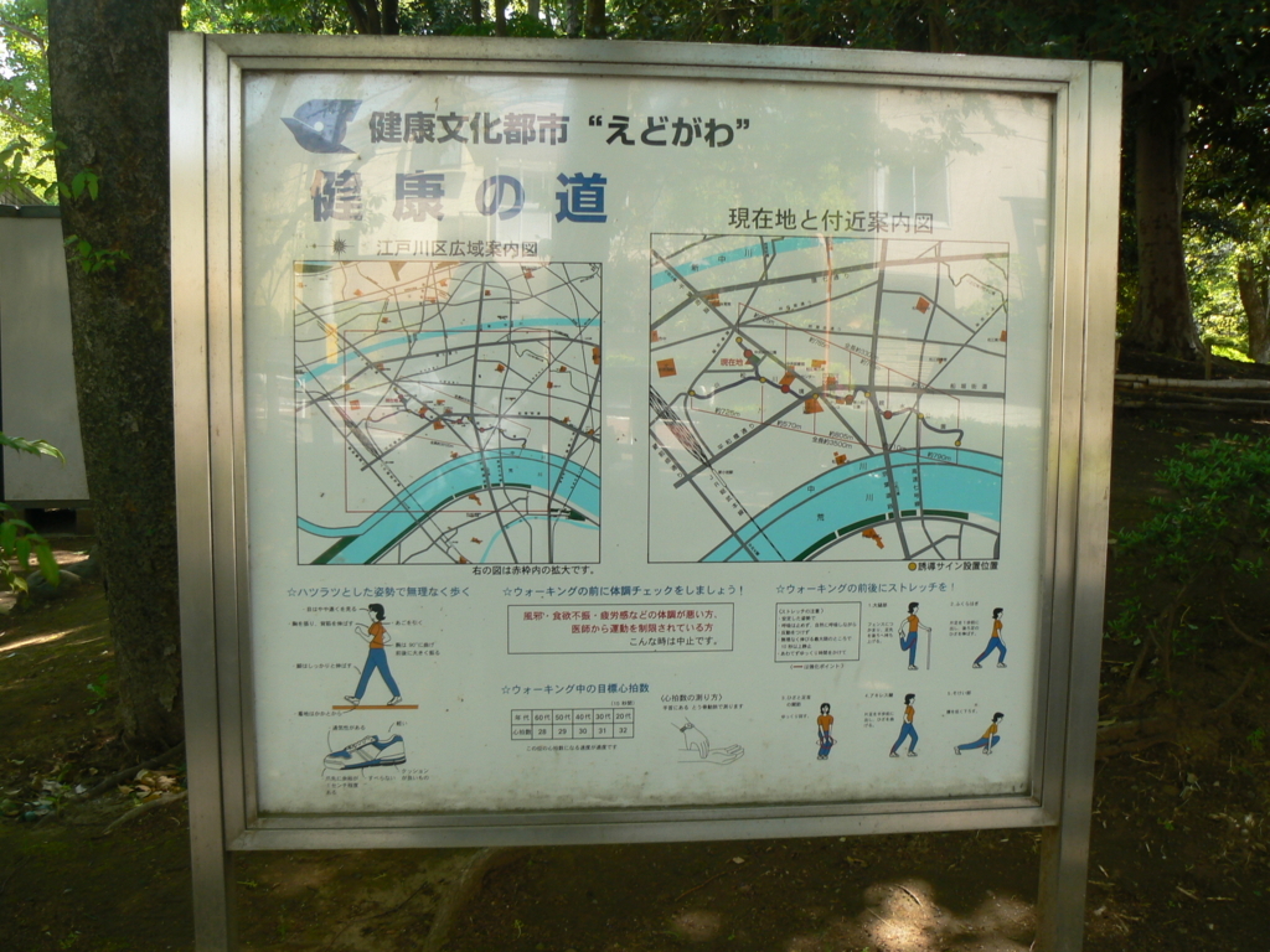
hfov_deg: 51.4
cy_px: 476
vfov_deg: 39.7
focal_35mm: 36
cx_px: 635
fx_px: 1321
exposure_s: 1/100
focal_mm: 6
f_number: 4
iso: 80
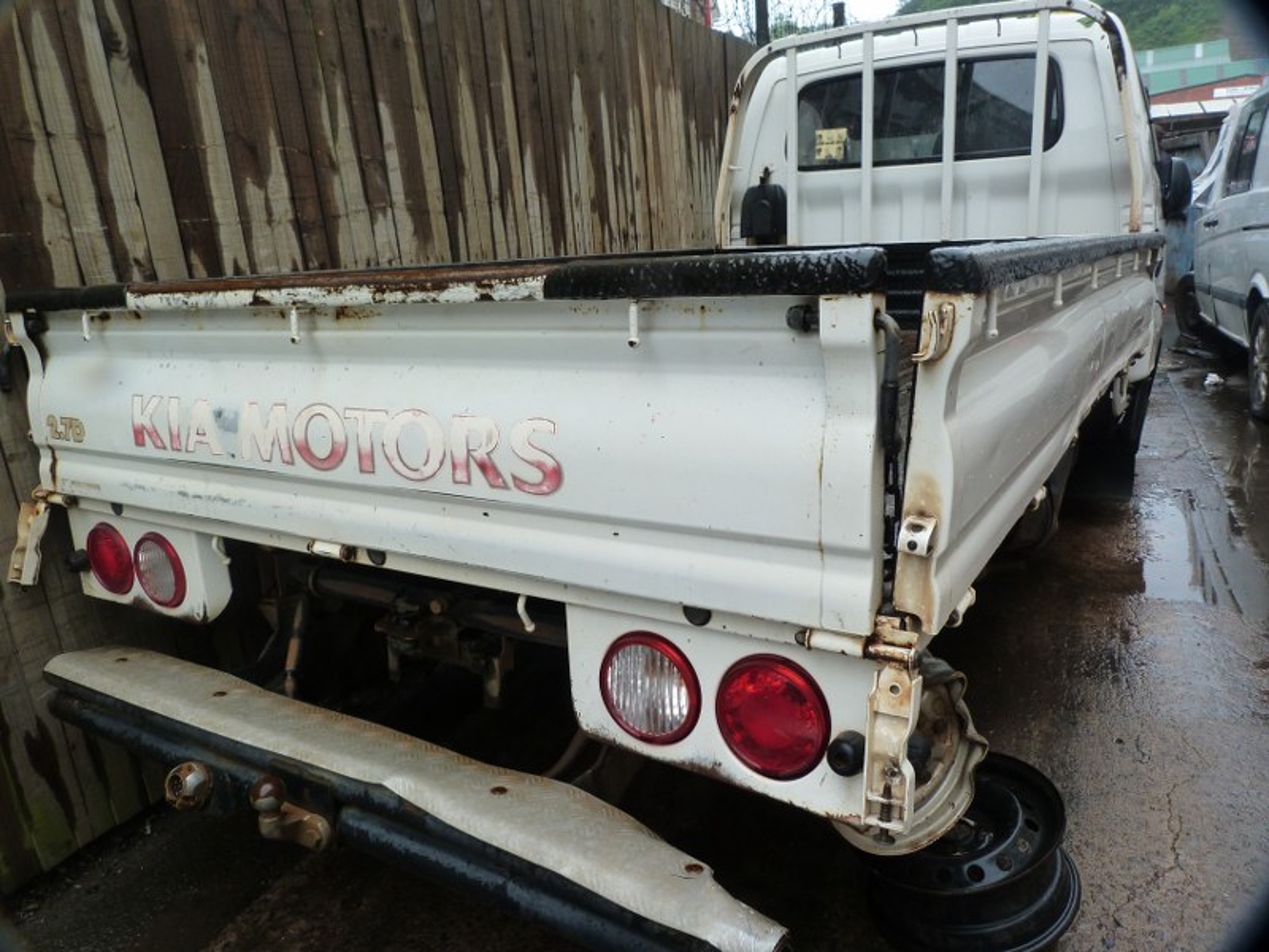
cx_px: 634
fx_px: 916
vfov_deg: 54.9
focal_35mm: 25
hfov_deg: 69.4
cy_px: 476
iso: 125
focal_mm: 4.5
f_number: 4
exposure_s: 1/250
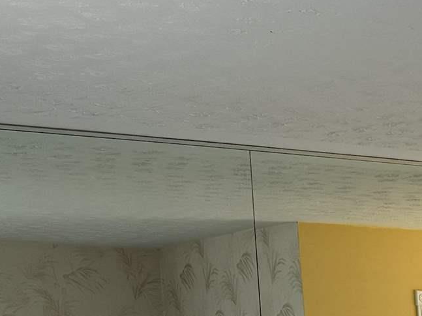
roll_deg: +1.4
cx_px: 617
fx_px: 1390
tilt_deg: -8.3
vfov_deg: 11.8
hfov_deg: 16.0
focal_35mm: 114
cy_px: 602
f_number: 1.78
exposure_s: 1/120
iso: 80
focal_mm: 6.76
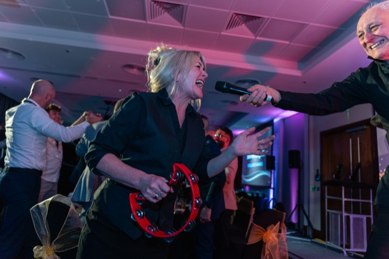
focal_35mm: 24
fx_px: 259
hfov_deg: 73.7
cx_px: 194
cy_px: 130
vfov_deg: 53.2
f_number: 2.8
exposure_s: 1/200
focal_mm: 24
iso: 800
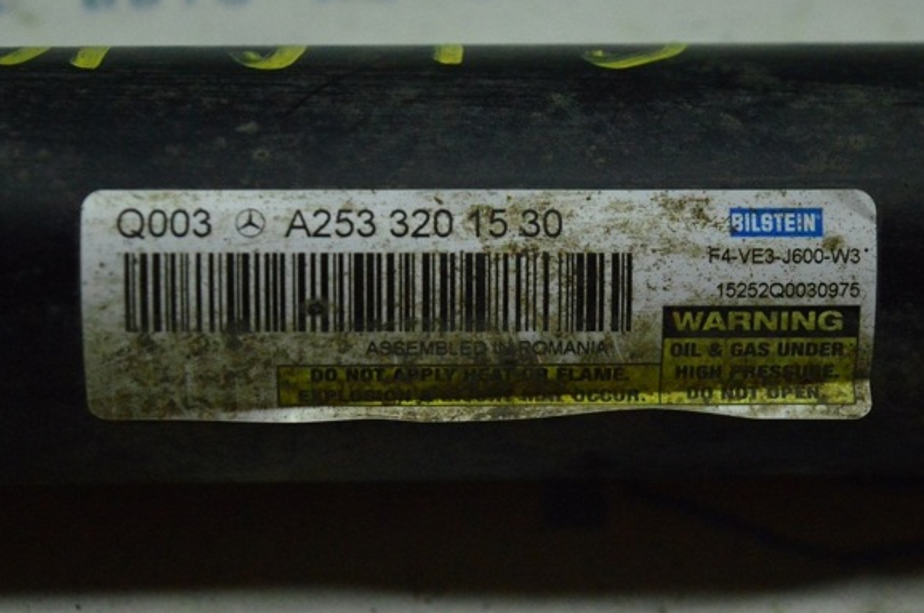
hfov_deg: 22.3
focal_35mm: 92
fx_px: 2347
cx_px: 456
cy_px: 286
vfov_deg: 14.9
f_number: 5.6
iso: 6400
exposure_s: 1/1000
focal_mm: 55
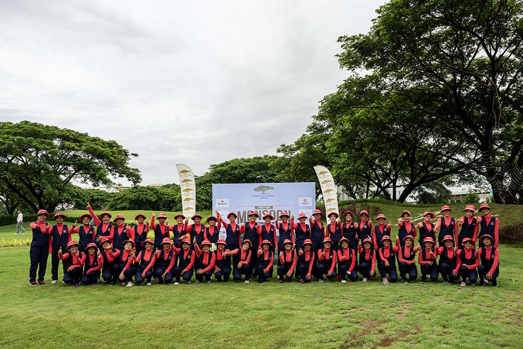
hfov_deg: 73.7
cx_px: 262
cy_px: 174
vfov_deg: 53.1
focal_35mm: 24
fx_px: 349
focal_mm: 24
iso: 180
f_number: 8
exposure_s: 1/320
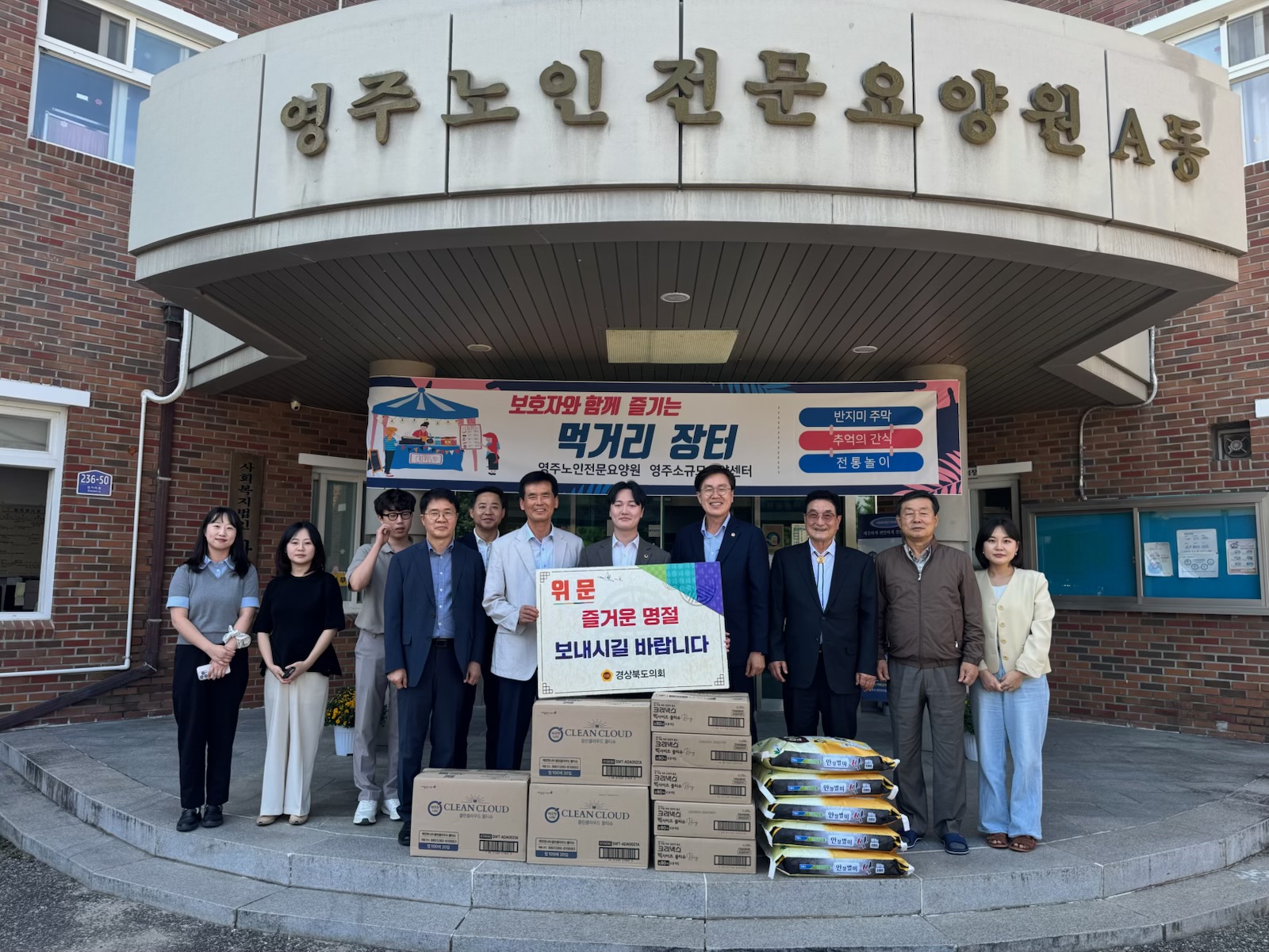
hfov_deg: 71.6
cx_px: 634
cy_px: 476
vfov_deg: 56.8
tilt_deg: +6.5
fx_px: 880
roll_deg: -0.3
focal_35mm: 24
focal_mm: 6.76
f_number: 1.78
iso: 80
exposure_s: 1/567
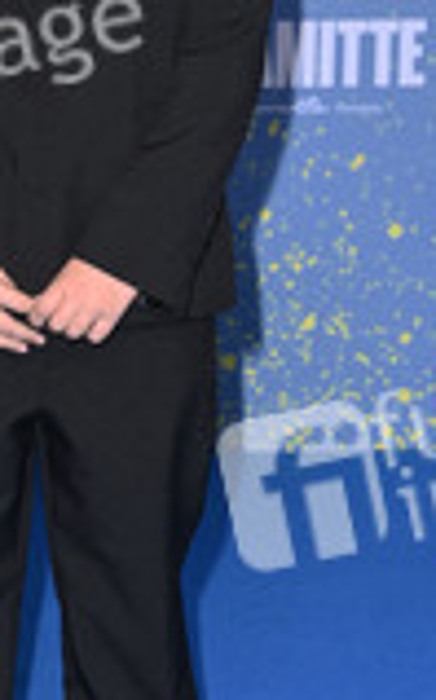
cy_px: 247
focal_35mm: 174
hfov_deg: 7.5
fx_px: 3317
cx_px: 44
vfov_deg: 12.0
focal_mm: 68
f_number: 5.6
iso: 1250
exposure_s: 1/250
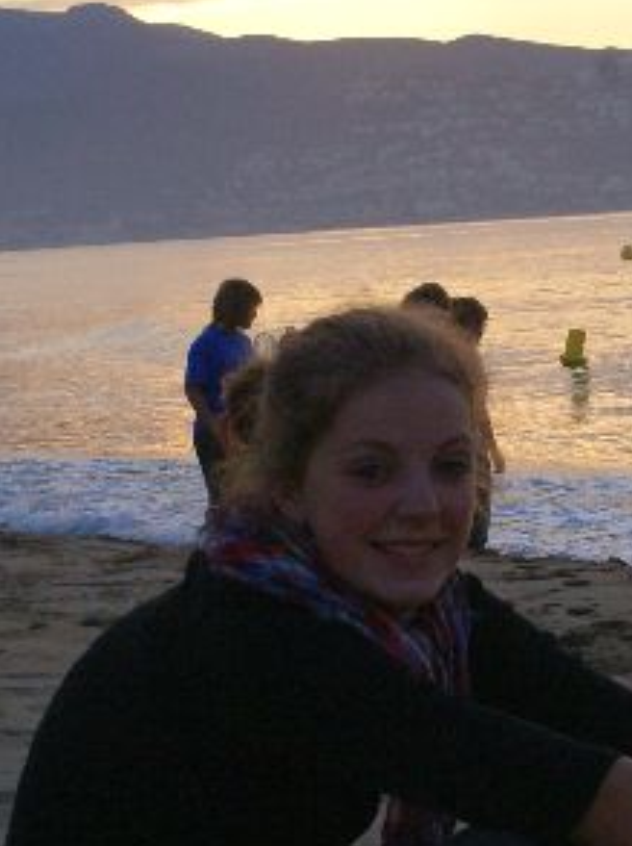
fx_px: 3855
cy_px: 396
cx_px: 444
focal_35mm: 158
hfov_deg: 9.4
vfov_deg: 12.5
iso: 400
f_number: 14
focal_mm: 40
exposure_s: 1/250
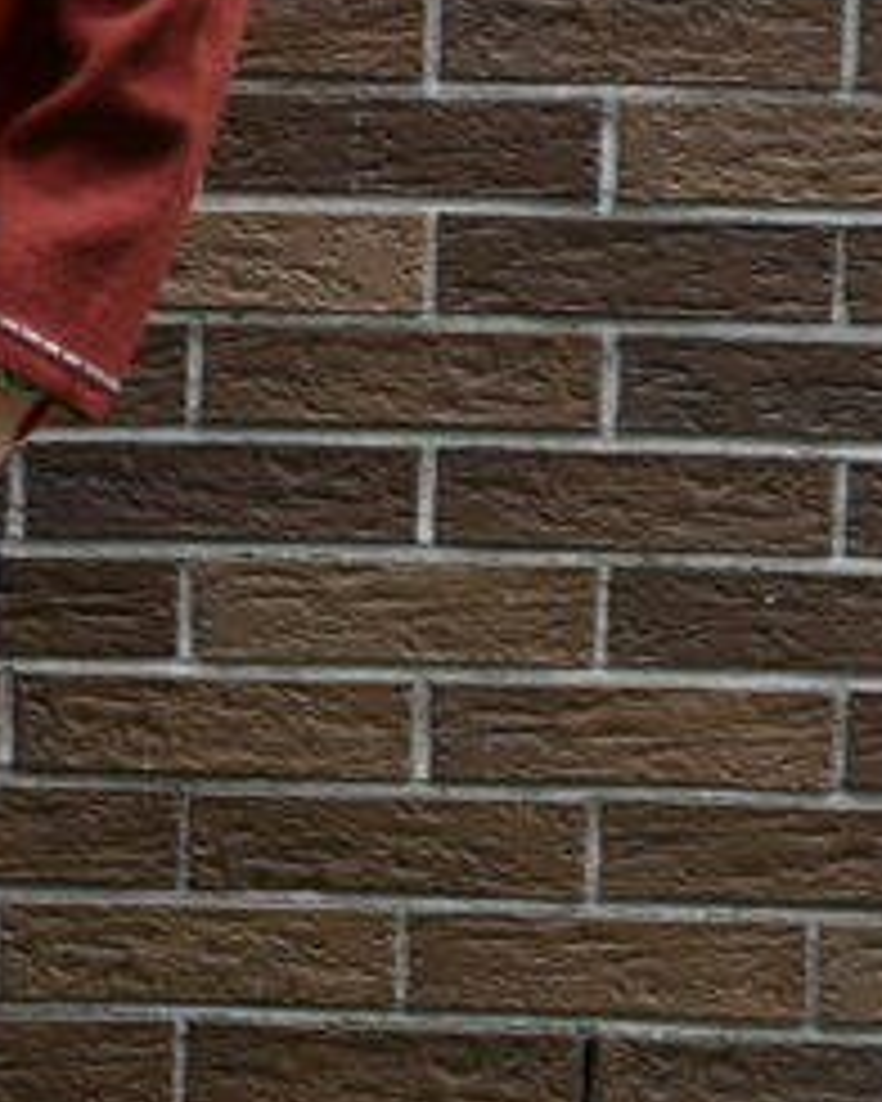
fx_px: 6526
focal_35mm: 200
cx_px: -346
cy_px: 225
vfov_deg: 9.6
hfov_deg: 7.6
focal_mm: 58
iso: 800
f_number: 5.6
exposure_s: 1/125
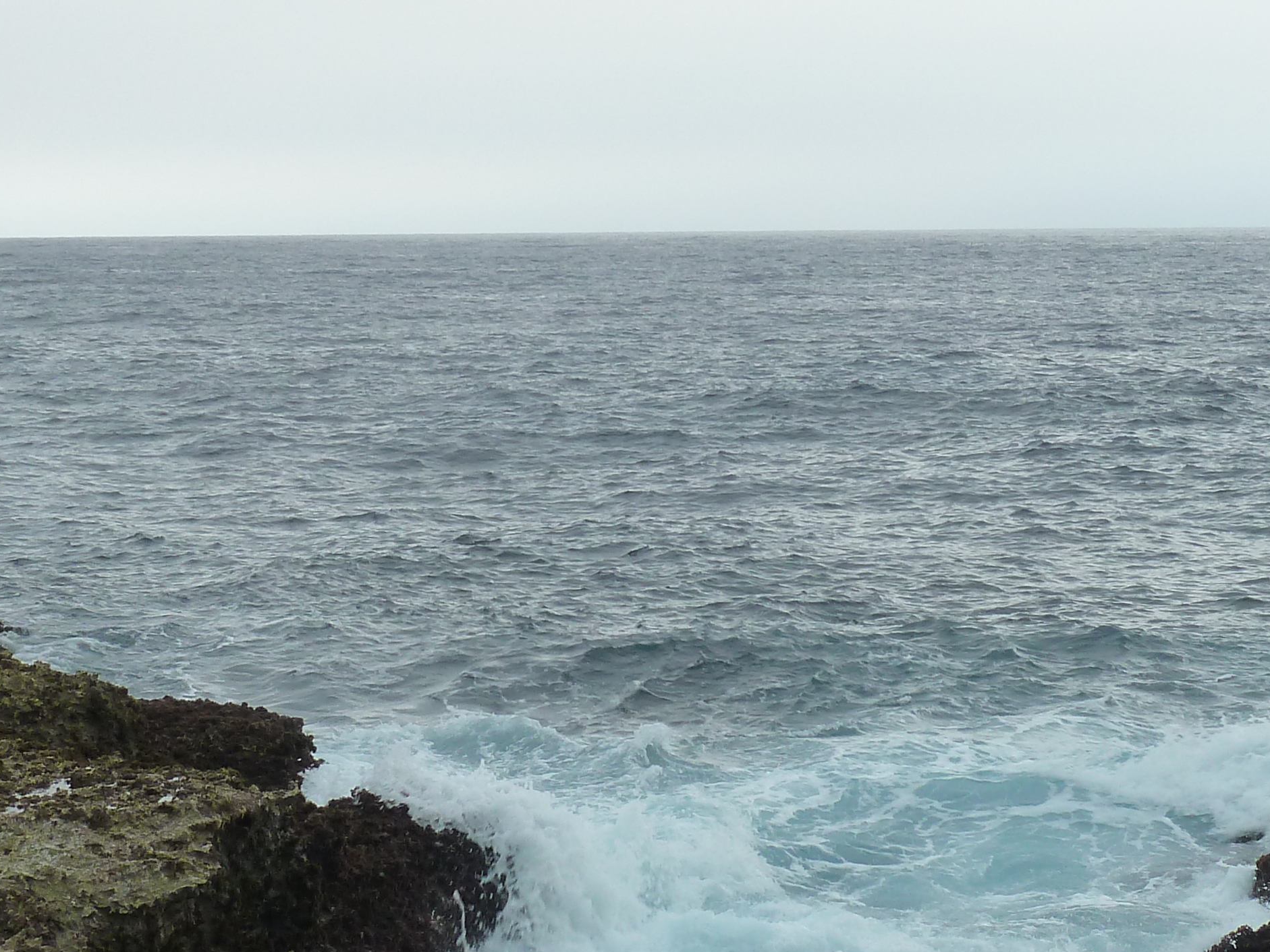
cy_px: 456
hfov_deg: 19.3
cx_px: 695
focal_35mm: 102
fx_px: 3743
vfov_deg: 14.5
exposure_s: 1/100
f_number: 4
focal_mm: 7.9
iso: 125
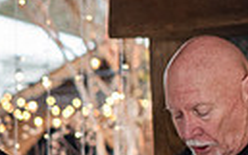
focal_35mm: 282
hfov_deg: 7.2
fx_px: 1908
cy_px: 173
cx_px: -243
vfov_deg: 4.7
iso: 800
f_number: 3.2
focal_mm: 50
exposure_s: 1/200
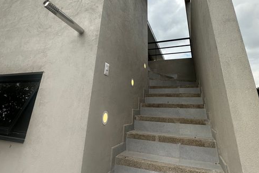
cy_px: 53
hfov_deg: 84.0
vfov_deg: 60.0
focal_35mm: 20
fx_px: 144
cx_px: 131
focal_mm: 2.22
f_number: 2.2
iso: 50
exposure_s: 1/1473
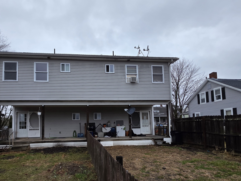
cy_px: 116
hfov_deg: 80.7
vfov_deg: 64.8
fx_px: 139
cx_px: 96
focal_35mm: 20
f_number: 1.9
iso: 80
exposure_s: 1/2000
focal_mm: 2.2
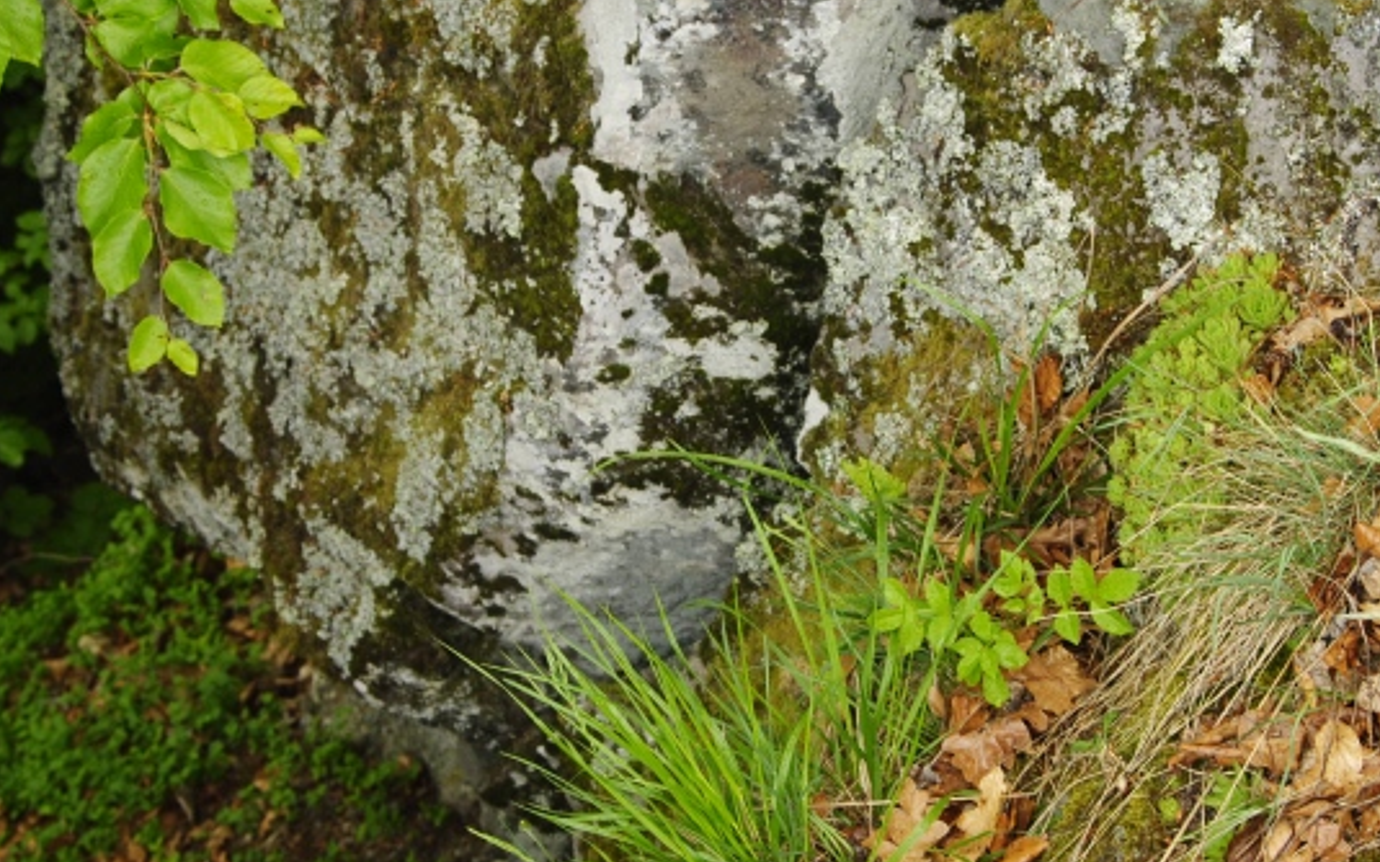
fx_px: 3271
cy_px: 320
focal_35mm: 87
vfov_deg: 15.0
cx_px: 800
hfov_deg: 23.8
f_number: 7.1
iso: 400
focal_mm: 38
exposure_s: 1/60
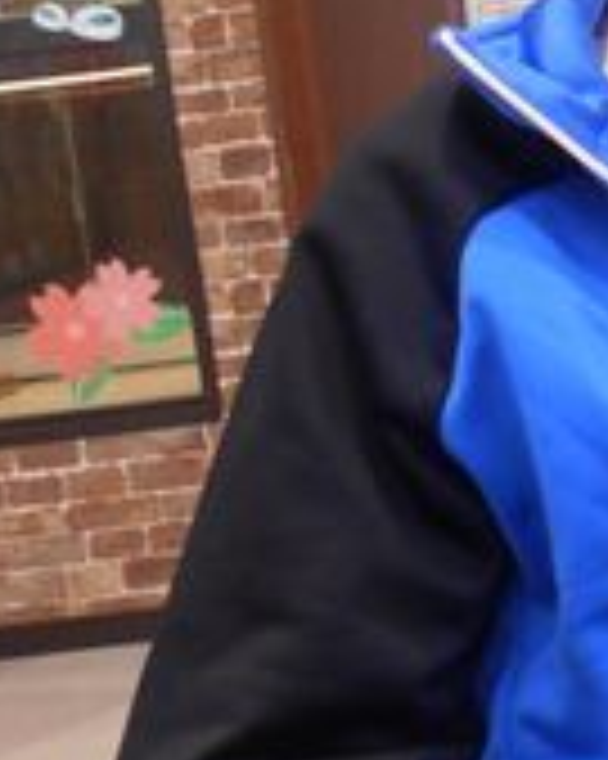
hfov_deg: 14.1
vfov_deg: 21.1
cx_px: 1257
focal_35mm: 90
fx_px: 2026
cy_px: 171
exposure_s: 1/30
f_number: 3.2
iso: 180
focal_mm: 4.6
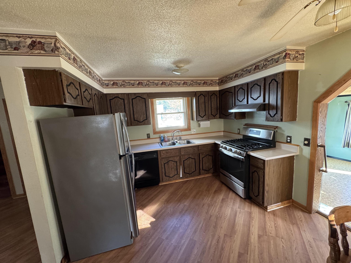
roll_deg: +3.3
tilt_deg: -6.6
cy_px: 132
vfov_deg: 85.7
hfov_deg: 102.1
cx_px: 176
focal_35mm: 14
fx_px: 142
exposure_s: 1/60
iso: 500
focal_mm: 2.22
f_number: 2.2
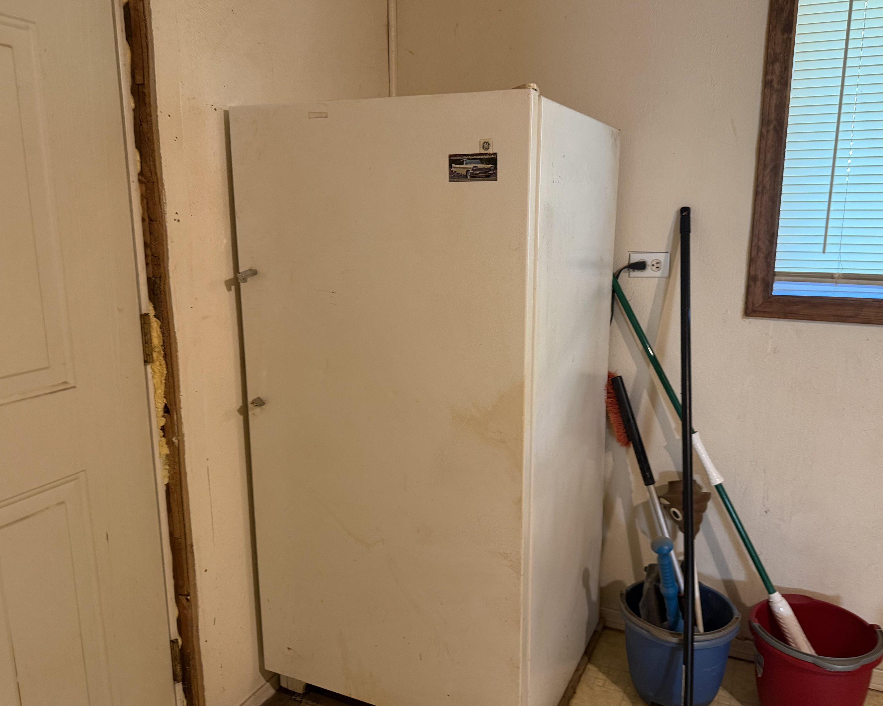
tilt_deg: -11.3
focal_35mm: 26
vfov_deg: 54.9
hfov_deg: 65.9
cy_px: 349
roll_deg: -0.9
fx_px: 679
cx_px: 481
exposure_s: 1/60
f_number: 1.78
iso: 320
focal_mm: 6.76
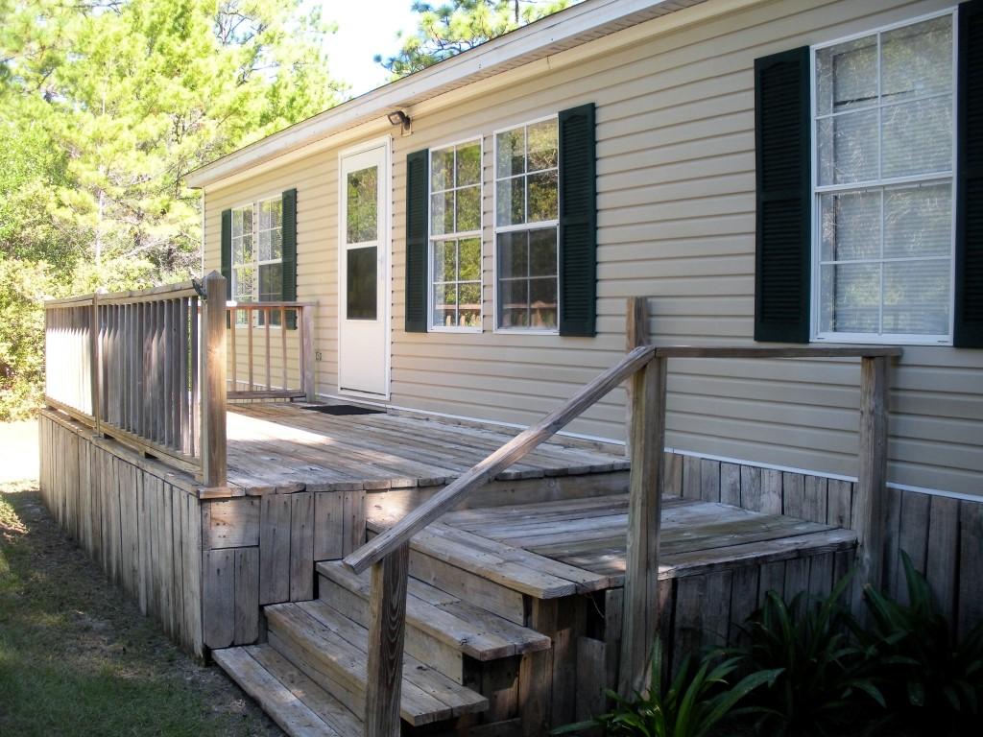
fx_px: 1022
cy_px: 368
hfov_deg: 51.4
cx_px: 492
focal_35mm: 36
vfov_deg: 39.7
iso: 64
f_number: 3.5
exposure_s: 1/79.7
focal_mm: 6.3
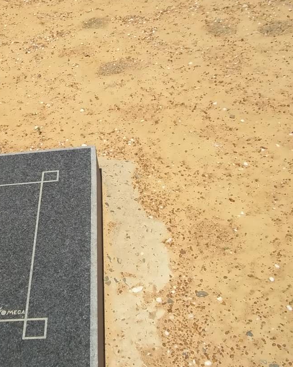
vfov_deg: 40.3
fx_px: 499
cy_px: 169
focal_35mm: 46
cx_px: 41
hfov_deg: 31.5
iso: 80
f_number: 5.5
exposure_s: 1/640
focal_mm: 5.7
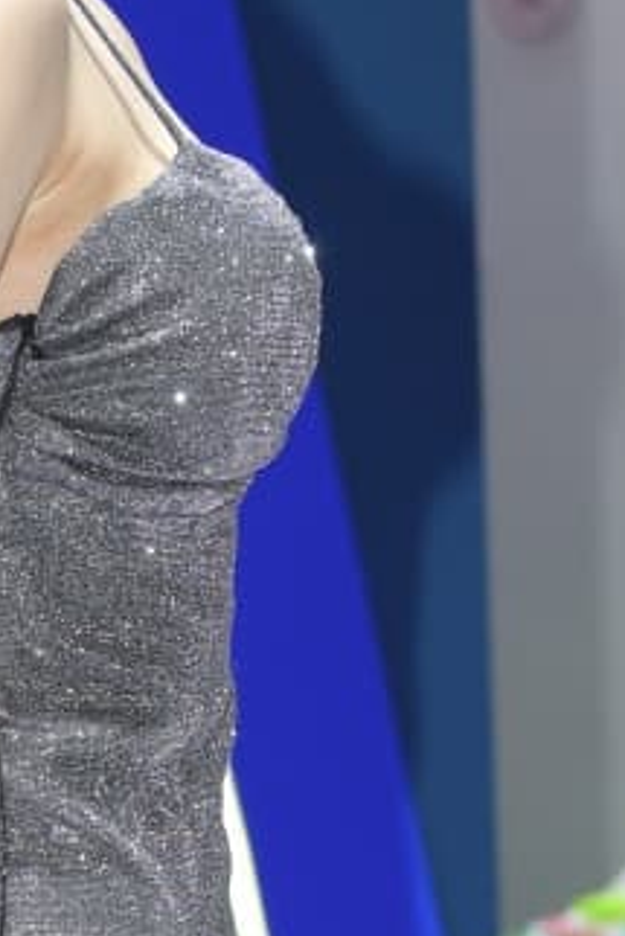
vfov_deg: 5.2
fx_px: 10171
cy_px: 1491
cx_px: -55
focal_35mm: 391
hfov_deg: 3.5
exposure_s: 1/200
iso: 400
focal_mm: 70
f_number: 4.5
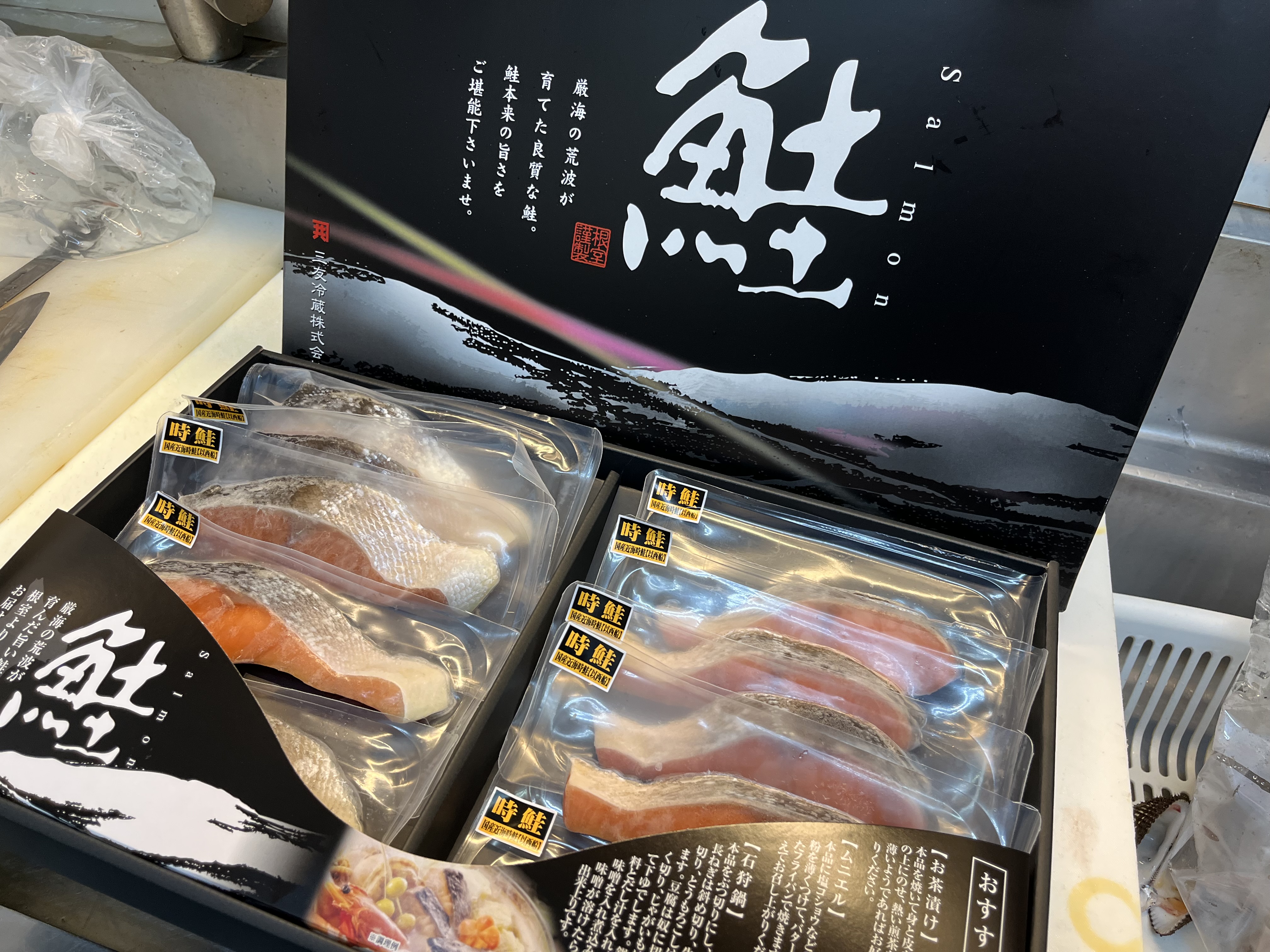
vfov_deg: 53.1
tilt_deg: -44.5
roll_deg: -3.4
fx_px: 954
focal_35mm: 26
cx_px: 635
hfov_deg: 67.3
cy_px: 476
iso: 125
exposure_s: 1/100
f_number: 1.6
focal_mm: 5.1
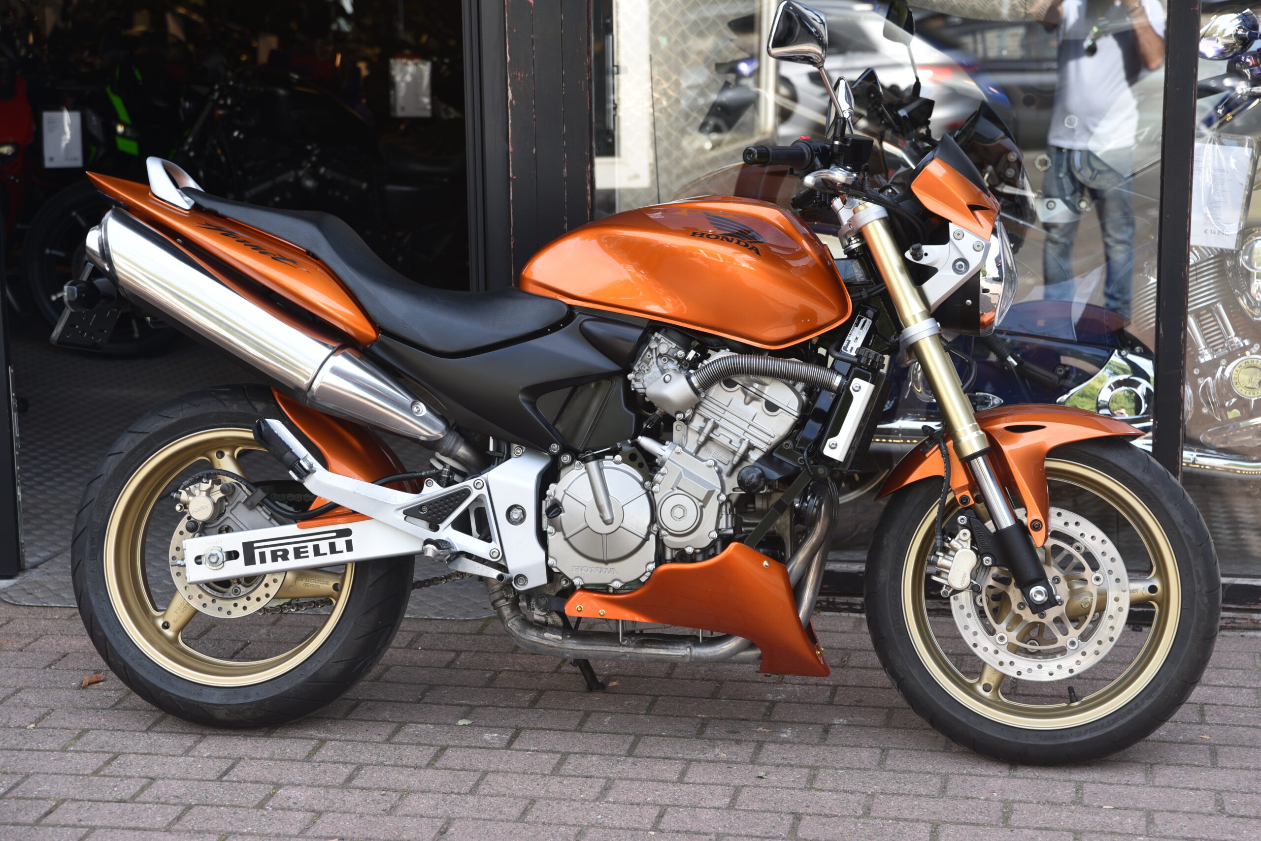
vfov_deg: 19.5
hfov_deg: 28.8
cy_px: 420
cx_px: 630
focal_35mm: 70
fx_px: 2453
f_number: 4.5
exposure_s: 1/80
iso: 100
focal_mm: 70
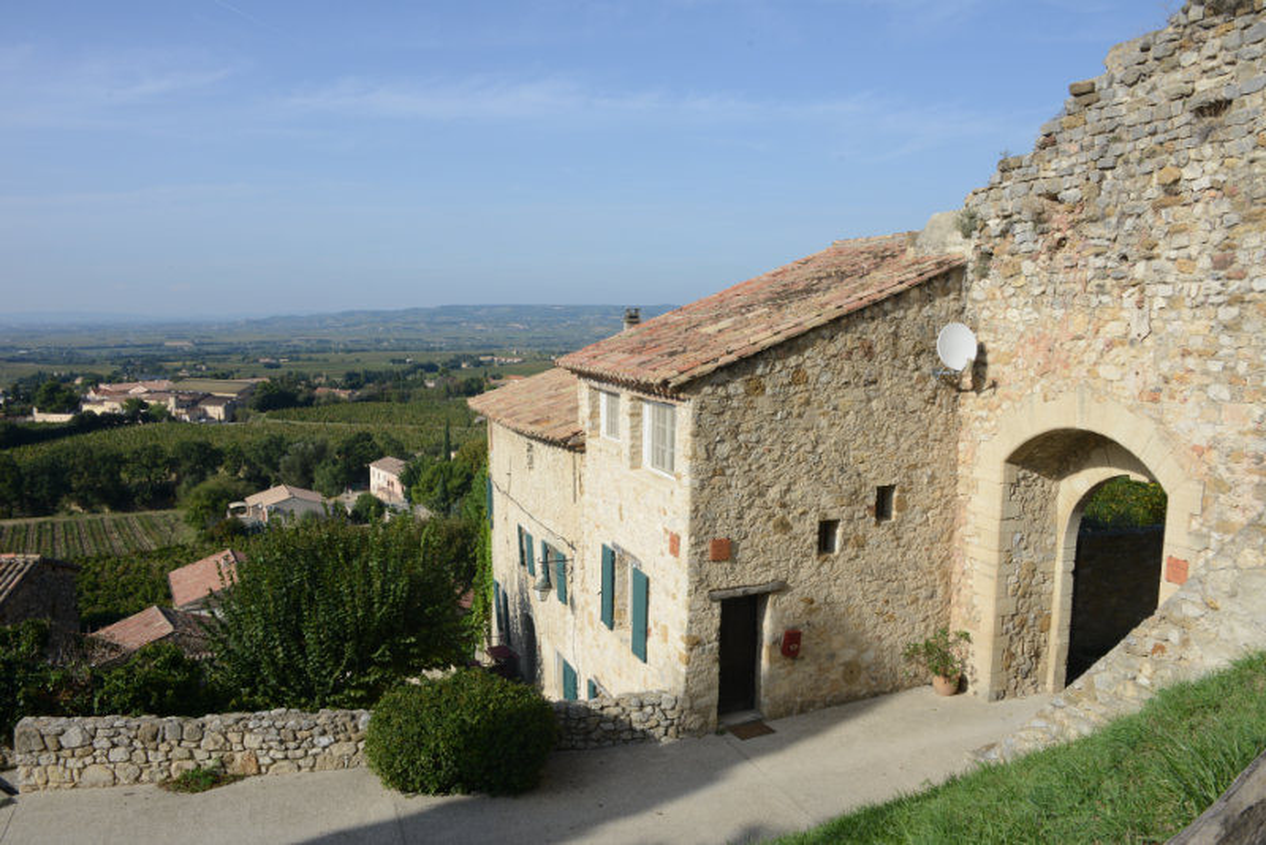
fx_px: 985
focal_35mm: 28
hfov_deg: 65.5
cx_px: 633
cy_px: 422
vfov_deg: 46.4
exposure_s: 1/320
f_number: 13
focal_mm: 28
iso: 250
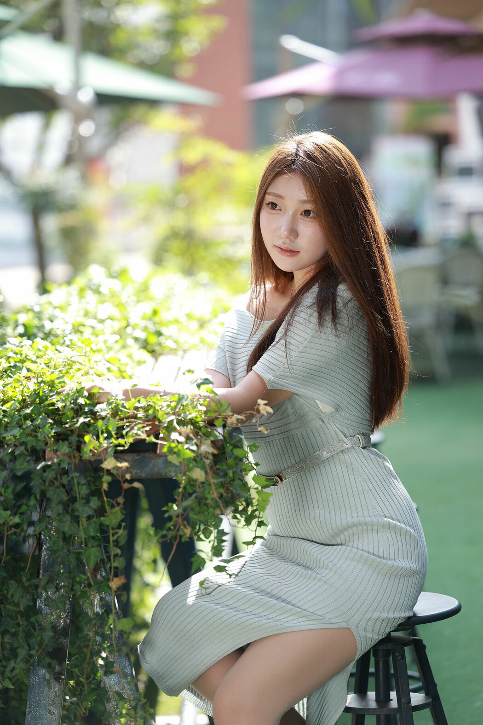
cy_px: 362
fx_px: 2556
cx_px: 242
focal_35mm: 127
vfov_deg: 16.1
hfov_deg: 10.8
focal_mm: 128
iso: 100
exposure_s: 1/250
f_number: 2.8
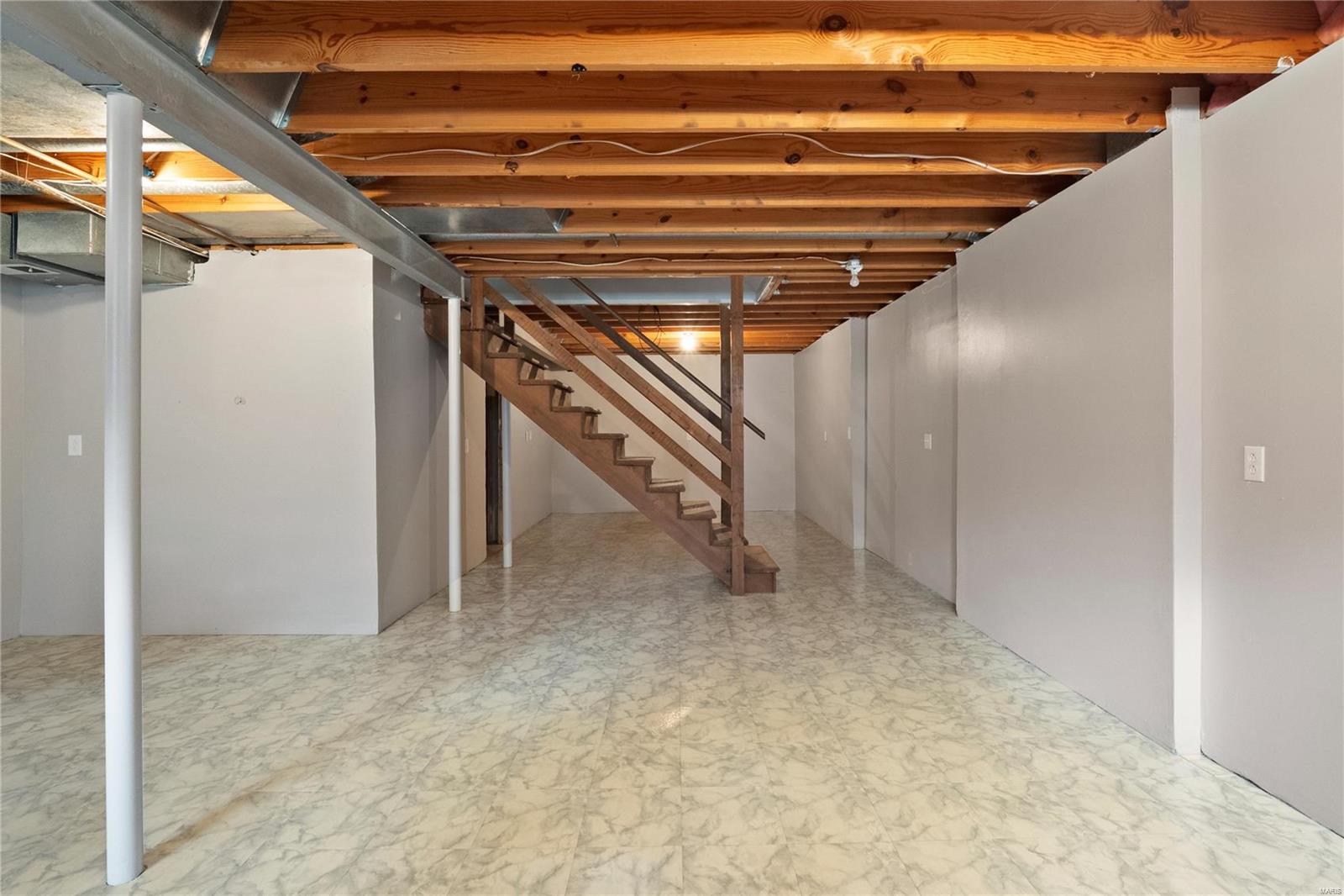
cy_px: 448
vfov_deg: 73.7
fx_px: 597
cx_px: 672
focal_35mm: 16
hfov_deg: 96.7
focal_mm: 8
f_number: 8
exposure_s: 1/2.5
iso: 1600
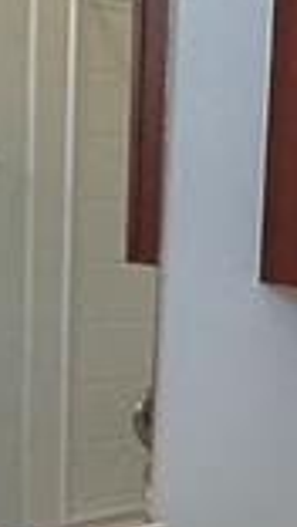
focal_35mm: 100
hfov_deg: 11.3
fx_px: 1397
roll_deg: -4.9
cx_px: 520
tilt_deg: -8.8
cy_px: 412
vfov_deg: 21.1
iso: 320
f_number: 2.2
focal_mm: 2.22
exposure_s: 1/120
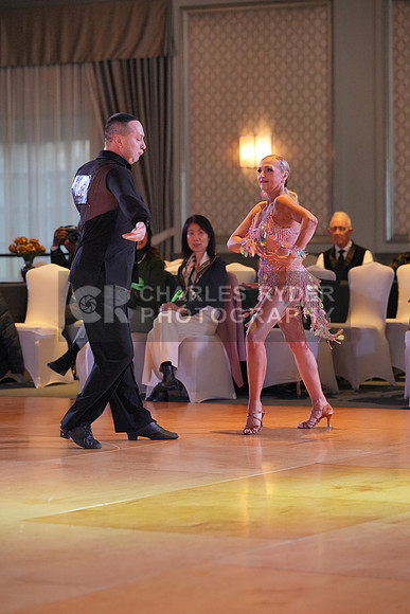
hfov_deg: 10.9
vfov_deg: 16.3
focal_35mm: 126
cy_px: 307
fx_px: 2151
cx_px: 205
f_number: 3.5
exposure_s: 1/500
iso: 5000
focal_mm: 126
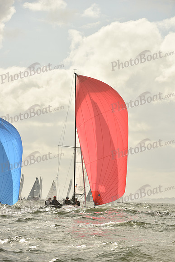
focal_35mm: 210
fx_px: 1530
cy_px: 131
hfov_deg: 6.5
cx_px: 88
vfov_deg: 9.8
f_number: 8
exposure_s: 1/1600
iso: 320
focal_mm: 210
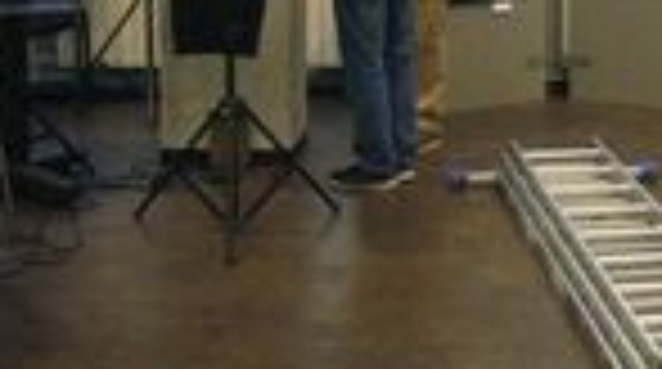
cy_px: -63
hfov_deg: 22.3
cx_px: 703
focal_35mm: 91
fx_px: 1594
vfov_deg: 12.9
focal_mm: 5.8
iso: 320
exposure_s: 1/40
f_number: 2.6
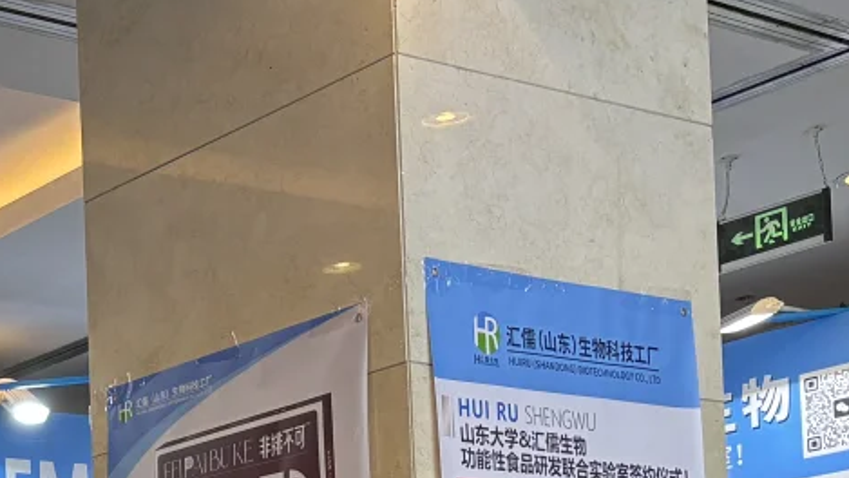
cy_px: 760
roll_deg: +2.2
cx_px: -250
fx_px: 1959
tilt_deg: +2.4
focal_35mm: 87
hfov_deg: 22.0
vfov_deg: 13.0
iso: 50
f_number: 1.6
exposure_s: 1/100
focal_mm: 5.96
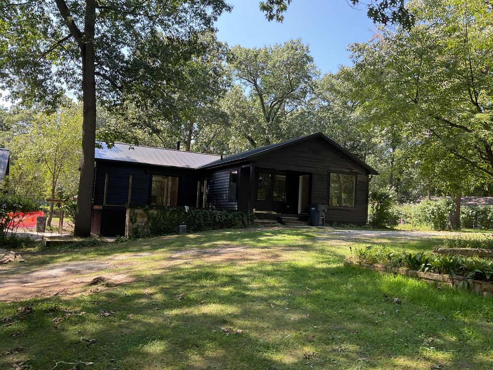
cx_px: 246
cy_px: 185
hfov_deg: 61.7
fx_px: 413
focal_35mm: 29
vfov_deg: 48.2
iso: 16
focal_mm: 3
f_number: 1.8
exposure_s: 1/196
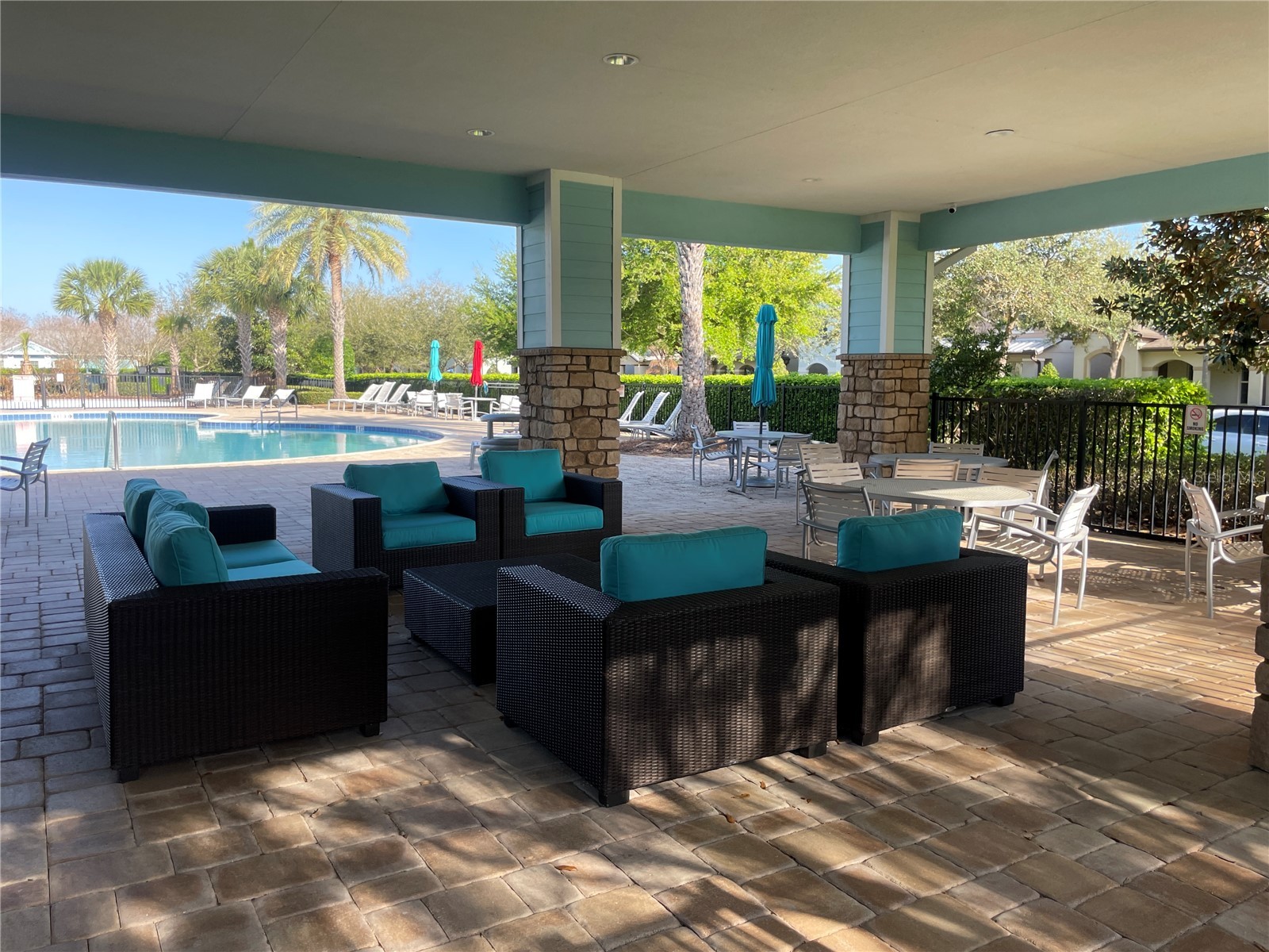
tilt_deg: -4.0
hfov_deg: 67.3
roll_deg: -0.9
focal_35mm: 26
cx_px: 634
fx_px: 953
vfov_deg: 53.1
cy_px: 476
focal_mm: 4.2
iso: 32
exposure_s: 1/485
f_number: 1.6
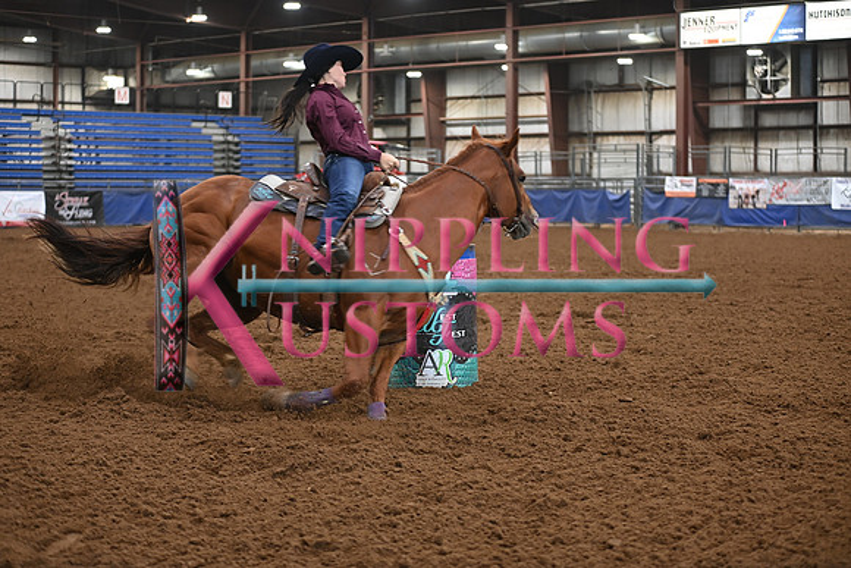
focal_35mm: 70
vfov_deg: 19.5
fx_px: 1655
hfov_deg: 28.8
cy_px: 284
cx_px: 426
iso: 2000
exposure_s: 1/250
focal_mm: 70
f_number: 2.8
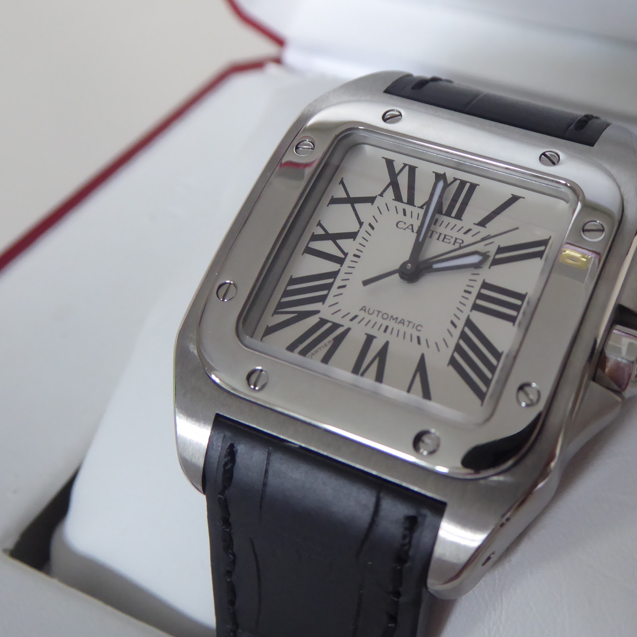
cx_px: 429
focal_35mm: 42
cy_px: 314
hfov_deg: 39.5
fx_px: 874
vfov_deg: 40.0
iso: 400
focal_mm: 6.3
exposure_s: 1/30
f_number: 3.7
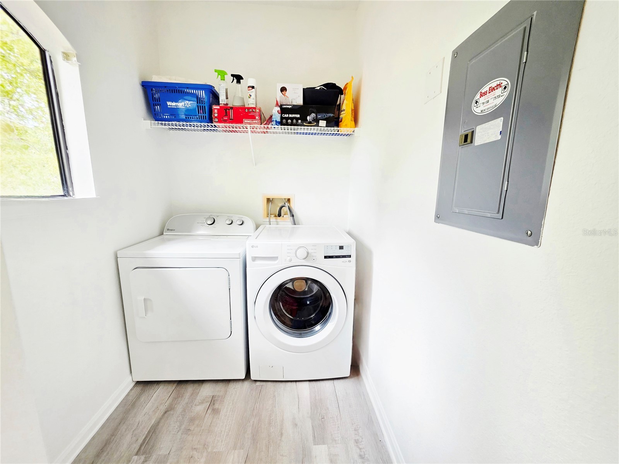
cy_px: 232
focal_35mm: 13
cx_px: 310
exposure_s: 1/60.2
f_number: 1.9
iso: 160
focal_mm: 2.2
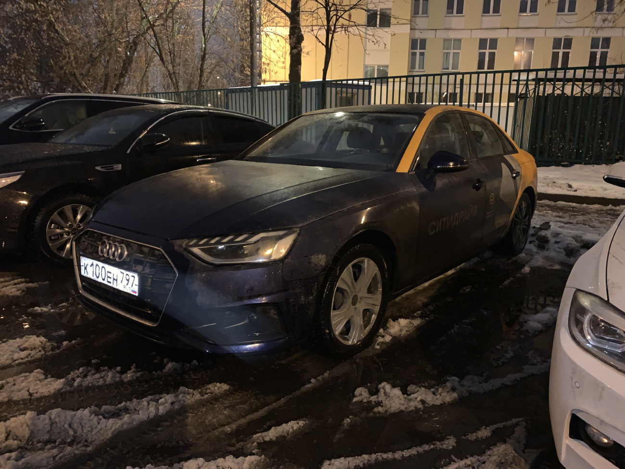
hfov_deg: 67.3
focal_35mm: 26
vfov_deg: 53.1
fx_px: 469
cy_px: 234
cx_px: 312
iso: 320
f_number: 1.8
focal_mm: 4.25
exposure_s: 1/4
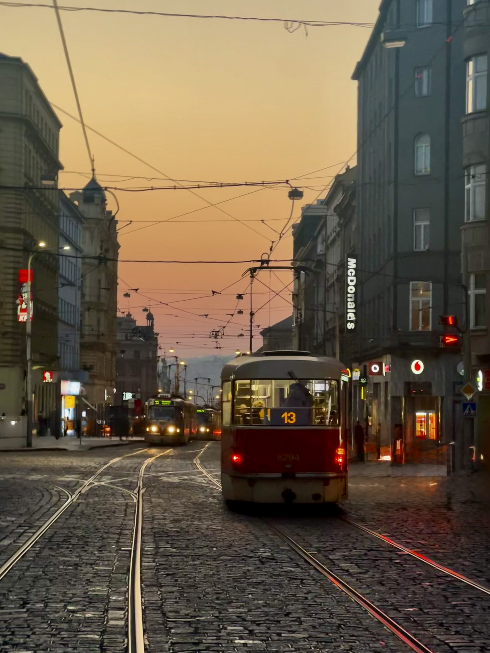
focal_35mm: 77
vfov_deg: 25.3
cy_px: 326
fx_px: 1453
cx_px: 245
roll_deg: -2.5
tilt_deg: +4.2
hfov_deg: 19.1
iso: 200
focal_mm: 9
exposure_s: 1/69
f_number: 2.8
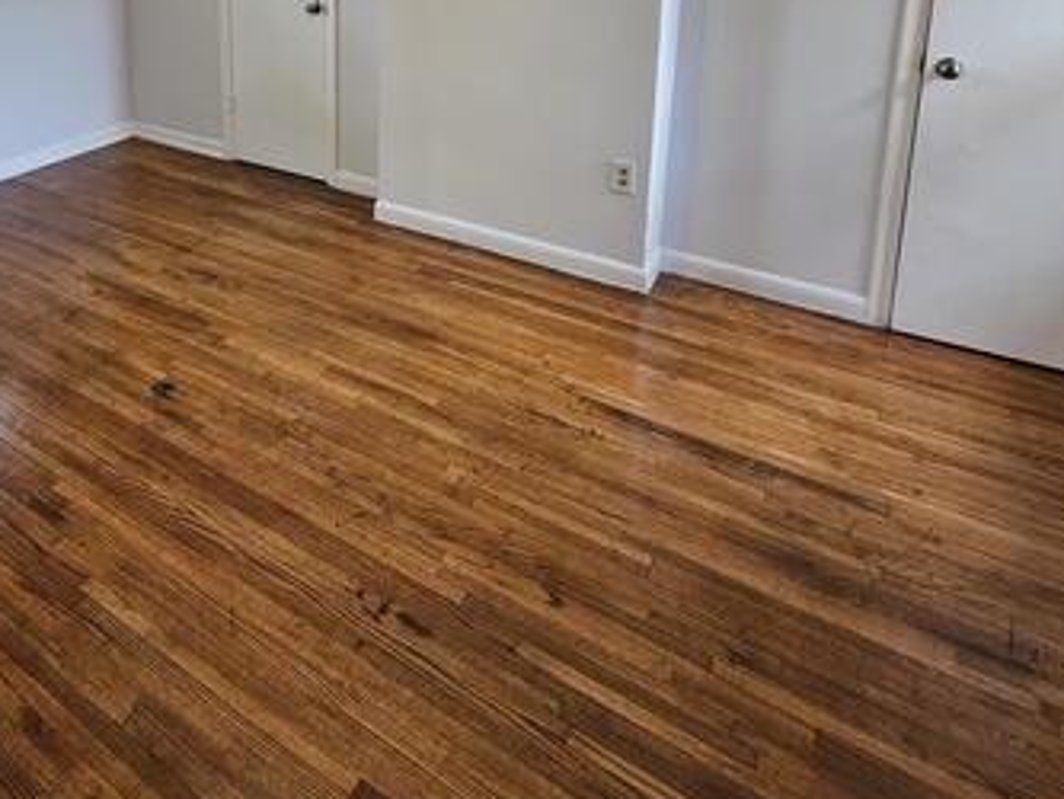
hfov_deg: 66.0
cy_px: 67
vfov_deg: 48.6
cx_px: 294
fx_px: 769
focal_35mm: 25
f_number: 2.2
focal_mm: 2.2
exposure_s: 1/60
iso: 125
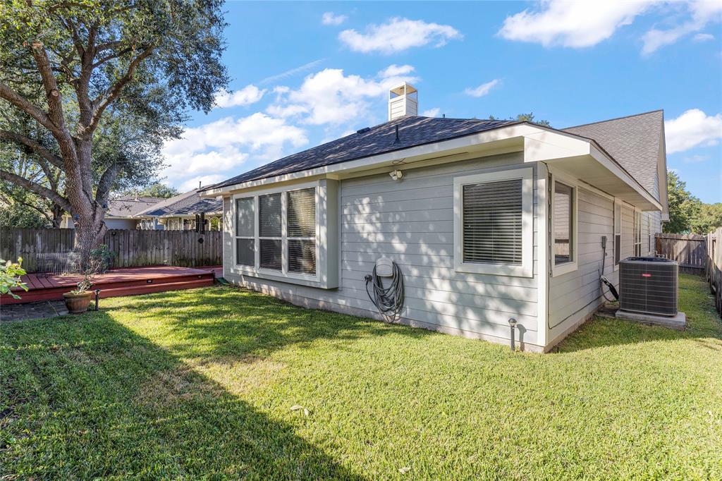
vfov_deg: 70.4
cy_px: 240
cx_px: 361
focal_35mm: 17
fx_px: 341
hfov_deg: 93.3
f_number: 7.1
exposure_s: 1/160
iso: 100
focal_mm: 17
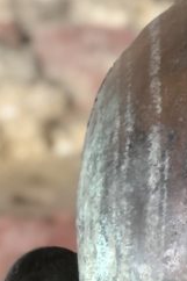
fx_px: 1787
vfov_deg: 8.7
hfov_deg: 5.9
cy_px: 476
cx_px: 367
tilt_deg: -23.9
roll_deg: +0.8
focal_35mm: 229
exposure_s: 1/33
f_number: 2.4
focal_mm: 6
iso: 80
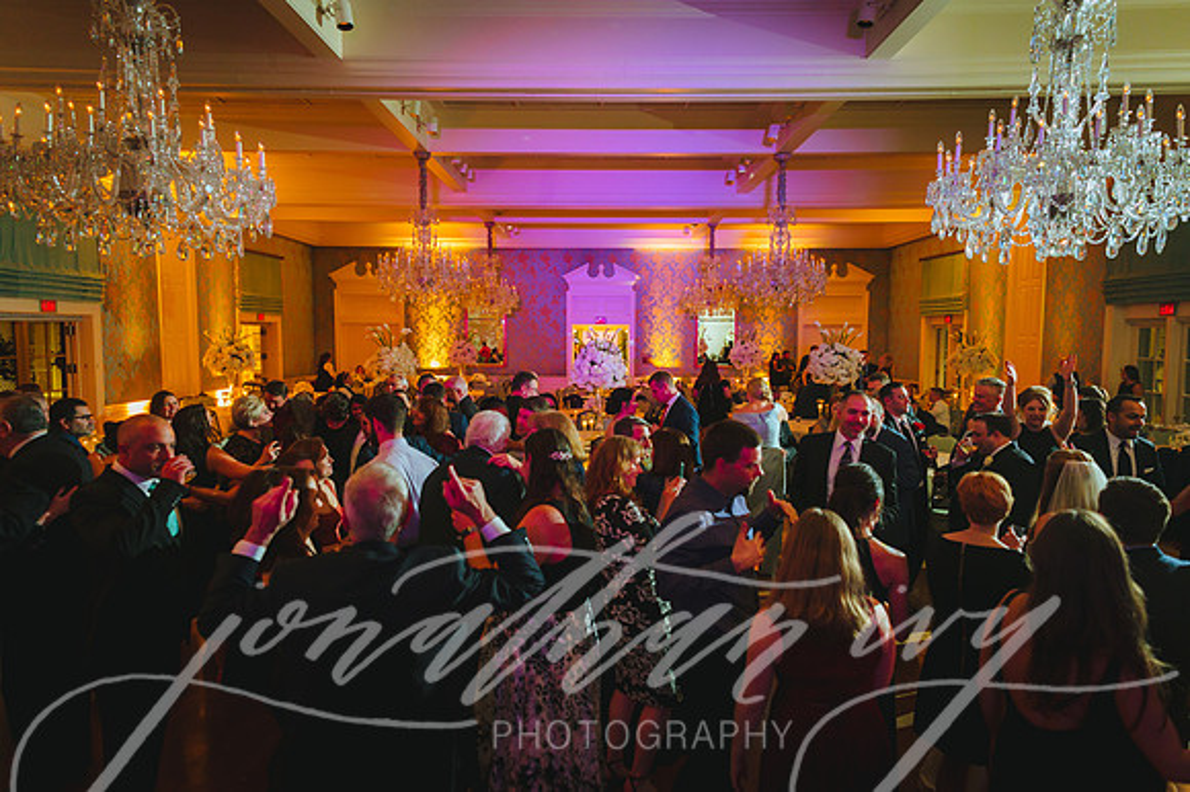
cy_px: 396
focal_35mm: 24
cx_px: 595
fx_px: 793
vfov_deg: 53.1
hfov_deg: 73.8
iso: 2500
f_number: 2.8
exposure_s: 1/60
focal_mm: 24
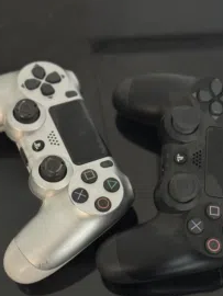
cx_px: 114
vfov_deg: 27.3
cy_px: 175
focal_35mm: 71
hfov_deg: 20.8
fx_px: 609
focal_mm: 6.76
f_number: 1.78
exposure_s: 1/24
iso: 800
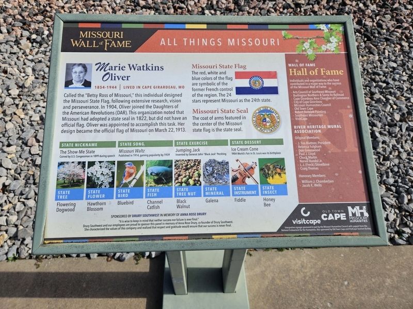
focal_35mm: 23
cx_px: 206
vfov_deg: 58.9
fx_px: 274
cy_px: 154
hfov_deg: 73.9
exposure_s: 1/4326
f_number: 1.8
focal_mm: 5.4
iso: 25
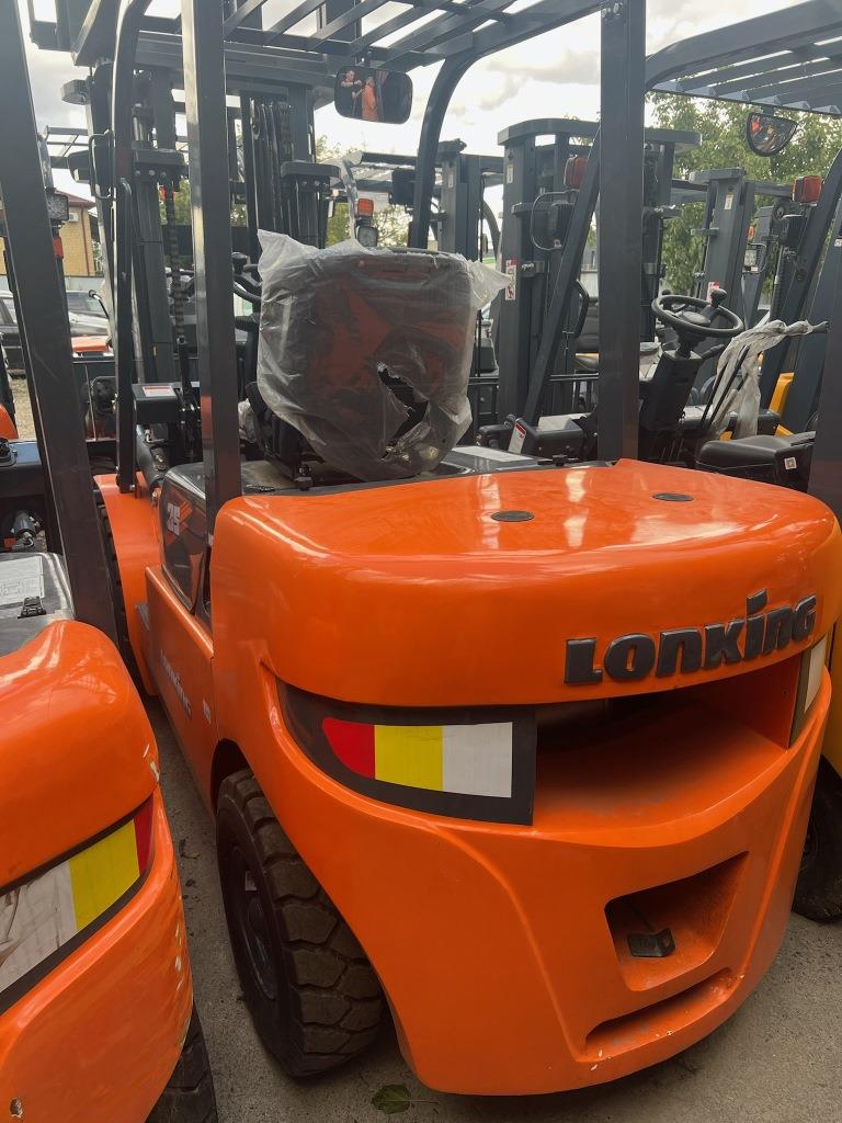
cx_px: 421
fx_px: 843
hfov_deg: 53.1
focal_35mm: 26
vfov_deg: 67.3
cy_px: 562
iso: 50
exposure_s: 1/404
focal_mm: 5.7
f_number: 1.5
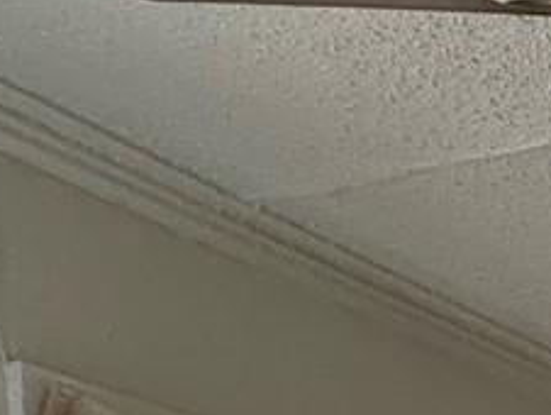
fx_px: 1578
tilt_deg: -1.8
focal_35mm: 99
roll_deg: -1.8
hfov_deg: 15.4
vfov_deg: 12.2
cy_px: 967
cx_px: 1134
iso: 400
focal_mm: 2.22
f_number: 2.2
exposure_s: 1/60
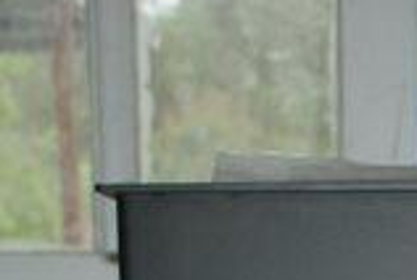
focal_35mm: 190
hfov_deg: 9.5
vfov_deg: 6.6
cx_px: 1045
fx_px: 2205
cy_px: 841
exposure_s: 1/60
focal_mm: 20
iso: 400
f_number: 5.6
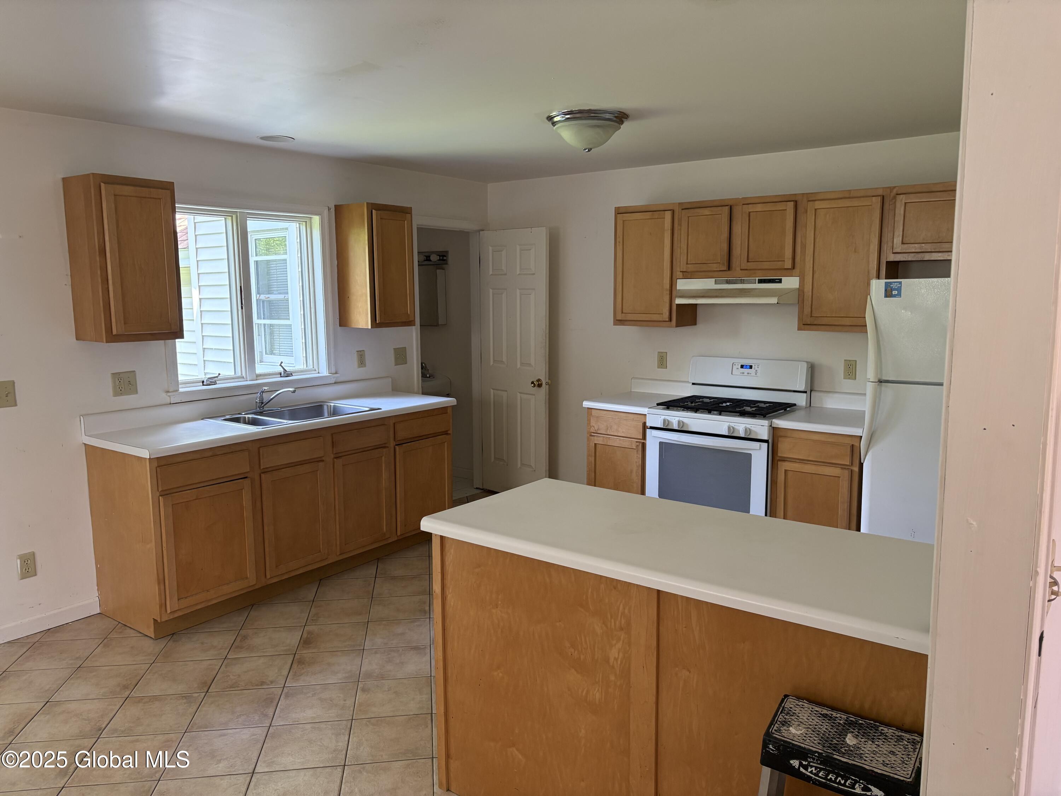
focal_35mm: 26
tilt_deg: -7.2
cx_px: 530
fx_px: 797
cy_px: 398
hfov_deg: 67.3
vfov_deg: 53.1
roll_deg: +0.7
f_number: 1.6
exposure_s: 1/88
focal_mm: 5.96
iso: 125
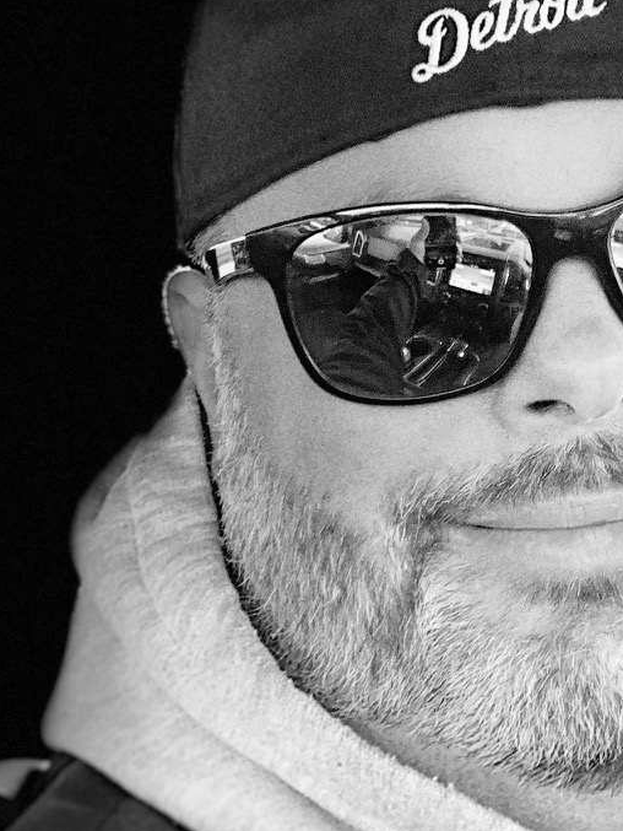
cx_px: 619
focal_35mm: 73
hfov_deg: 19.6
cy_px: 469
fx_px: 1751
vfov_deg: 26.6
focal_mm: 2.87
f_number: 2.2
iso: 100
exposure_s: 1/60
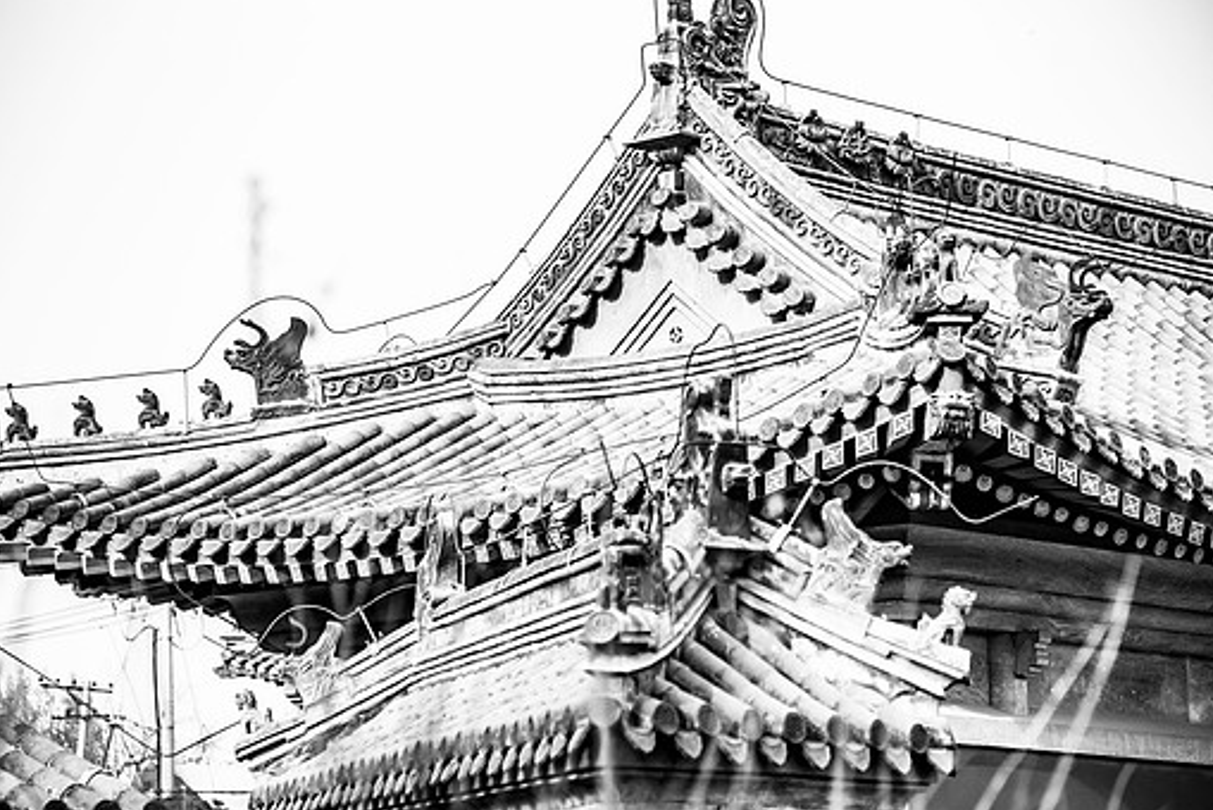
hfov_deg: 20.8
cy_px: 368
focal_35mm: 98
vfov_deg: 14.0
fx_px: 3304
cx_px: 567
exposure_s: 1/1600
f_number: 4
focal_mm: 86
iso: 500
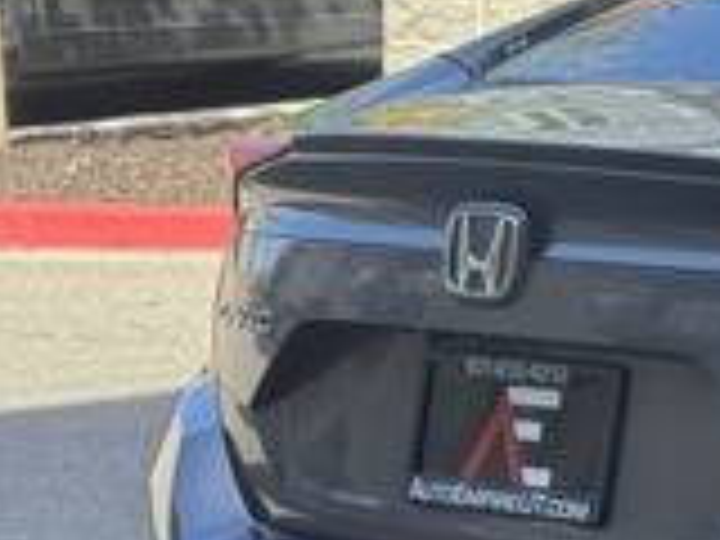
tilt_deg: -10.1
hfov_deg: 9.6
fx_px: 3994
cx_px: 1431
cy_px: 369
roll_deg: -0.7
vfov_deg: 7.7
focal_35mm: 192
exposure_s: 1/966
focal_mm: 6.76
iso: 64
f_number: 1.78
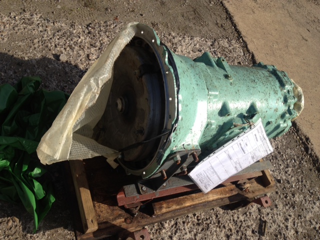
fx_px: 324
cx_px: 160
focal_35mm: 35
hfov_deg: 52.6
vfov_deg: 40.7
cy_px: 120
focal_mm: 4.28
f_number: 2.4
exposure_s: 1/1783
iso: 64
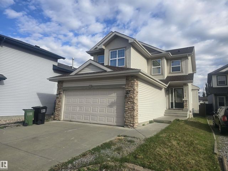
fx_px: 151
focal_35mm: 23
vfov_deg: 58.9
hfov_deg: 73.9
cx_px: 114
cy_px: 86
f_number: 1.7
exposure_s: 1/621
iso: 12
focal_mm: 6.3
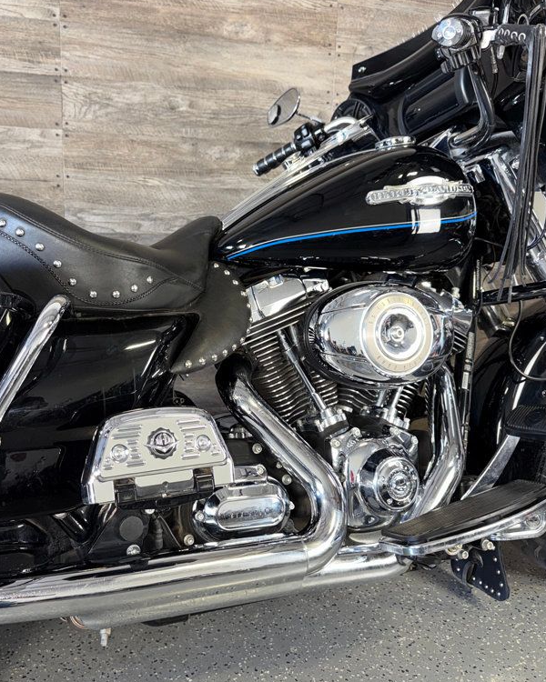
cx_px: 200
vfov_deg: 55.7
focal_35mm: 32
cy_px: 337
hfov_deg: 45.4
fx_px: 646
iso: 80
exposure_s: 1/22
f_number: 1.78
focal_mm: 6.76
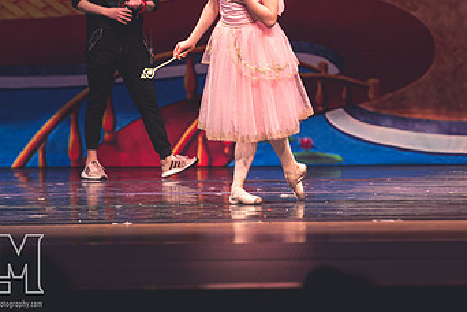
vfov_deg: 3.4
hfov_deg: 5.1
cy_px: 106
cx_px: 292
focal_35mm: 407
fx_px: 5279
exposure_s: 1/250
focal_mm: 160
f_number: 2.8
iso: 800
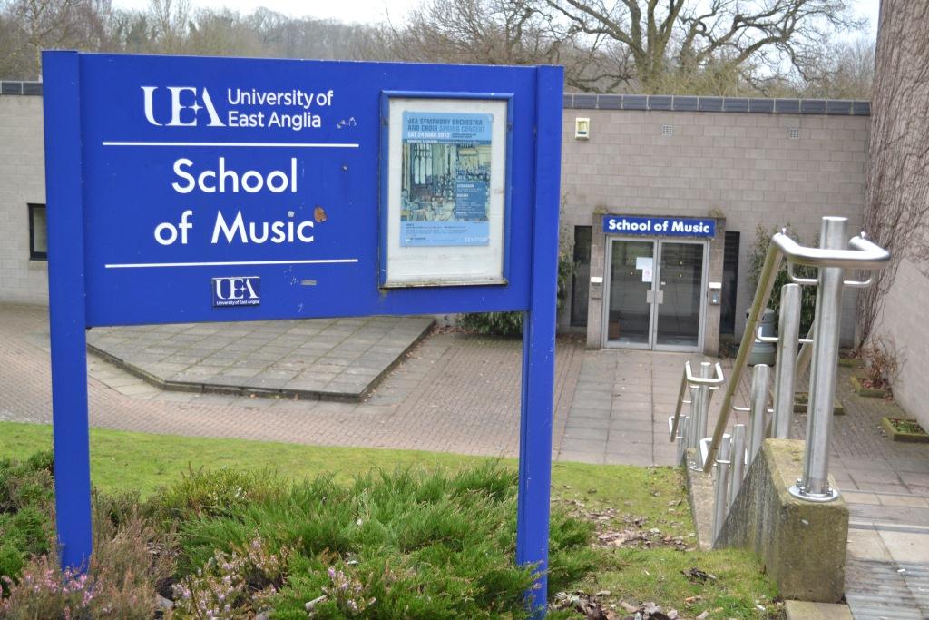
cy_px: 310
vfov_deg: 28.1
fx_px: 1239
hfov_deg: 41.1
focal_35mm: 48
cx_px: 464
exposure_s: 1/100
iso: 400
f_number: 5
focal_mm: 32
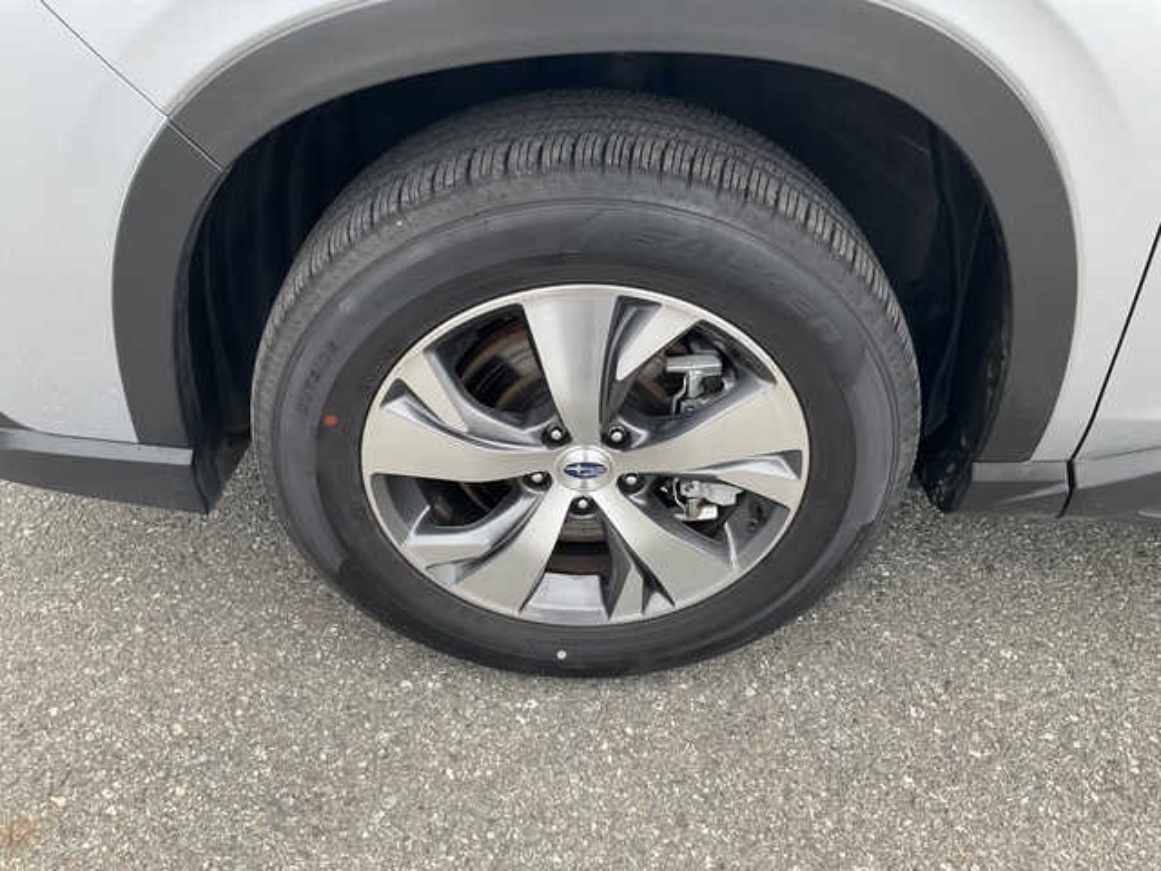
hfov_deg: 61.7
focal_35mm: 29
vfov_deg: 48.2
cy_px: 436
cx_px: 580
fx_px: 973
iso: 25
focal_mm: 3
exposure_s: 1/269
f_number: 1.8
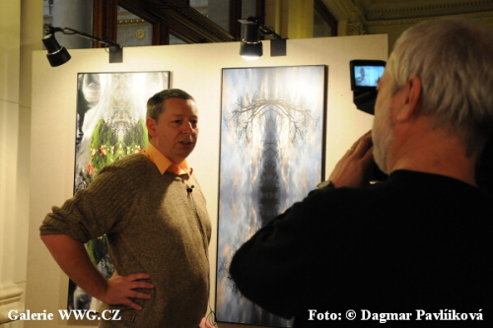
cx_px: 246
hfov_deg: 41.1
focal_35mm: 48
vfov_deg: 28.1
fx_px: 657
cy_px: 164
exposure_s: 1/30
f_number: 5
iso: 1600
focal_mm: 32
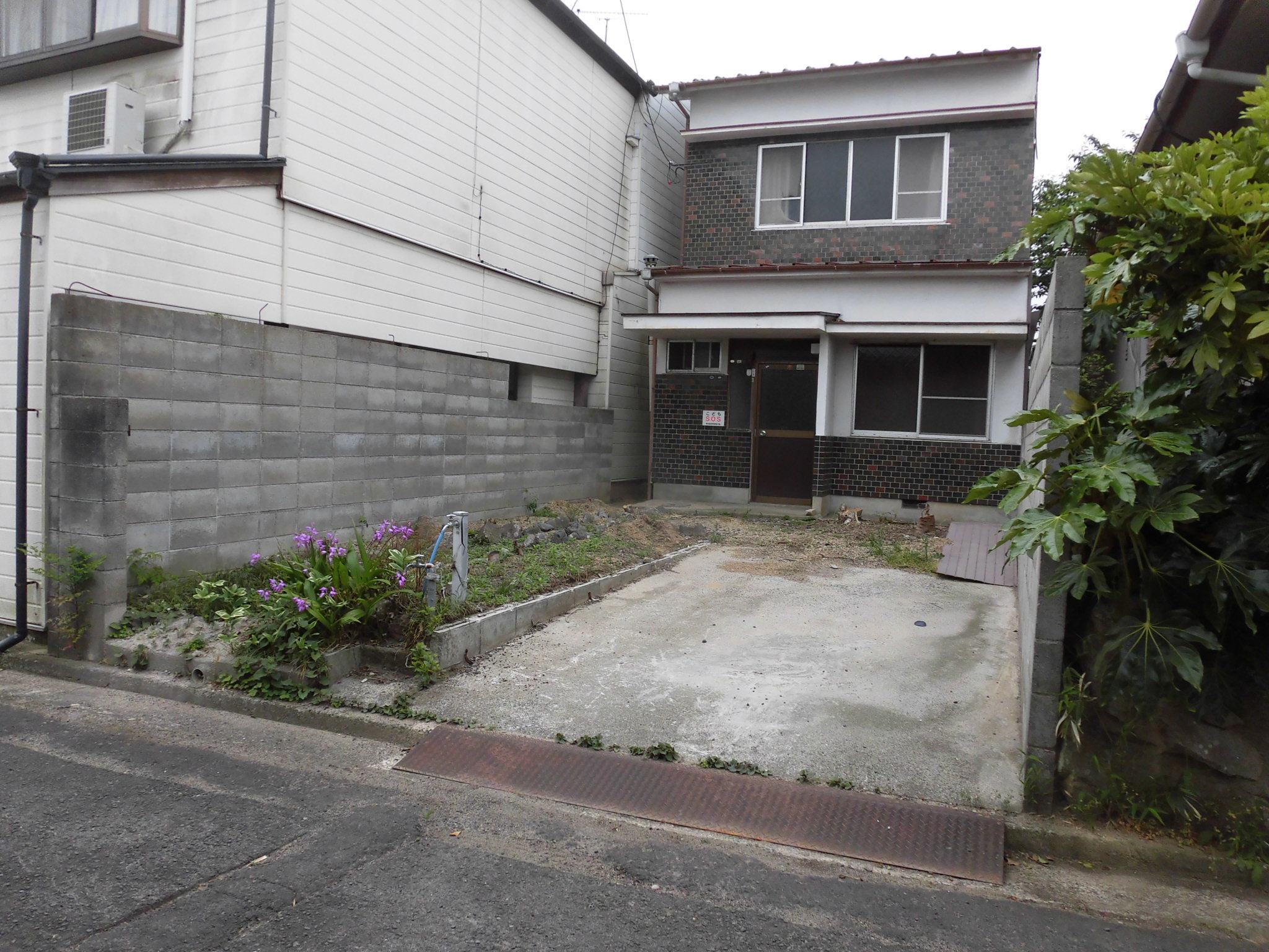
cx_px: 634
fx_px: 880
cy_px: 476
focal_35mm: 24
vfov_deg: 56.8
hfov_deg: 71.6
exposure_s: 1/320
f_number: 3.1
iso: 100
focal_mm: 4.3
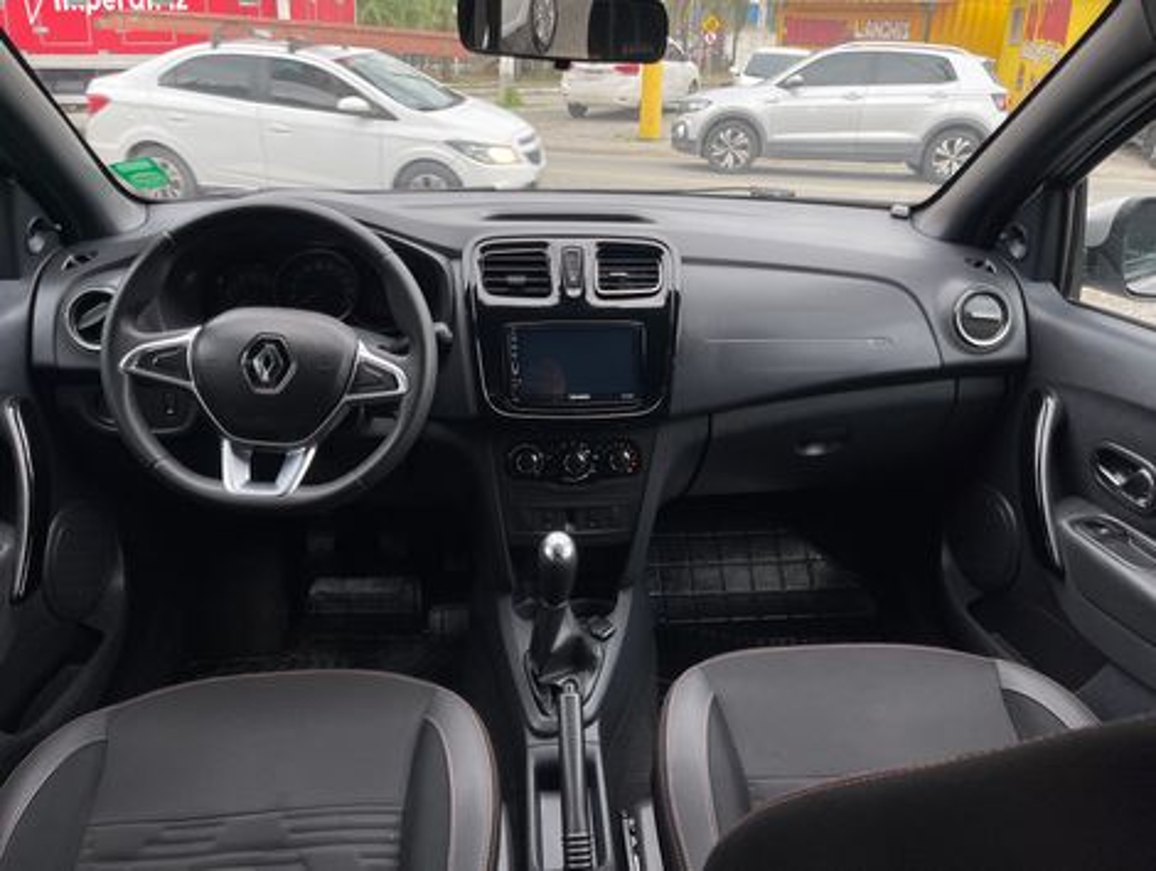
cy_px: 436
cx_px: 578
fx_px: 836
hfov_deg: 69.3
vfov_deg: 55.0
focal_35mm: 25
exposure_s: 1/115
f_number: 1.6
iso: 125
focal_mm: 5.1
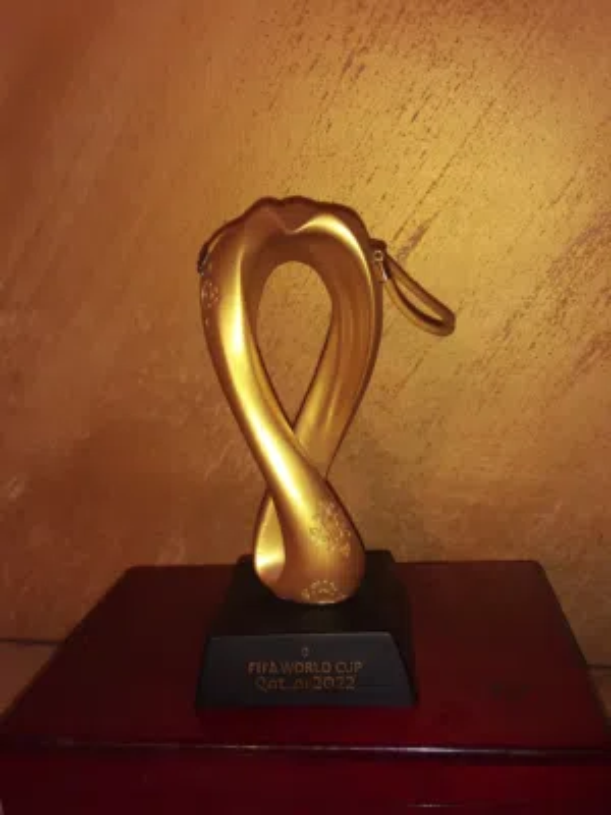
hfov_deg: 46.8
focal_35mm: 30
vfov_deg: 60.0
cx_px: 306
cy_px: 408
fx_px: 706
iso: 64
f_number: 1.9
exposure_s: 1/100
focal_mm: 2.2
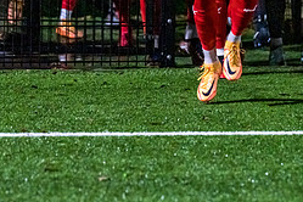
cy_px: -18
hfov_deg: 5.4
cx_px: 132
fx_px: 3215
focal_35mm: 382
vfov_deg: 3.6
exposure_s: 1/1000
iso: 8000
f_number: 2.5
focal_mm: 135
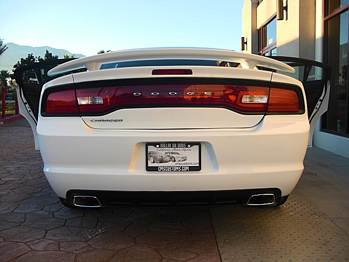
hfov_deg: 51.4
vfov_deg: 39.7
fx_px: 363
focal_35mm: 36
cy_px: 131
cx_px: 174
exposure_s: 1/125
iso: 50
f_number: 2.8
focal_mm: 6.3
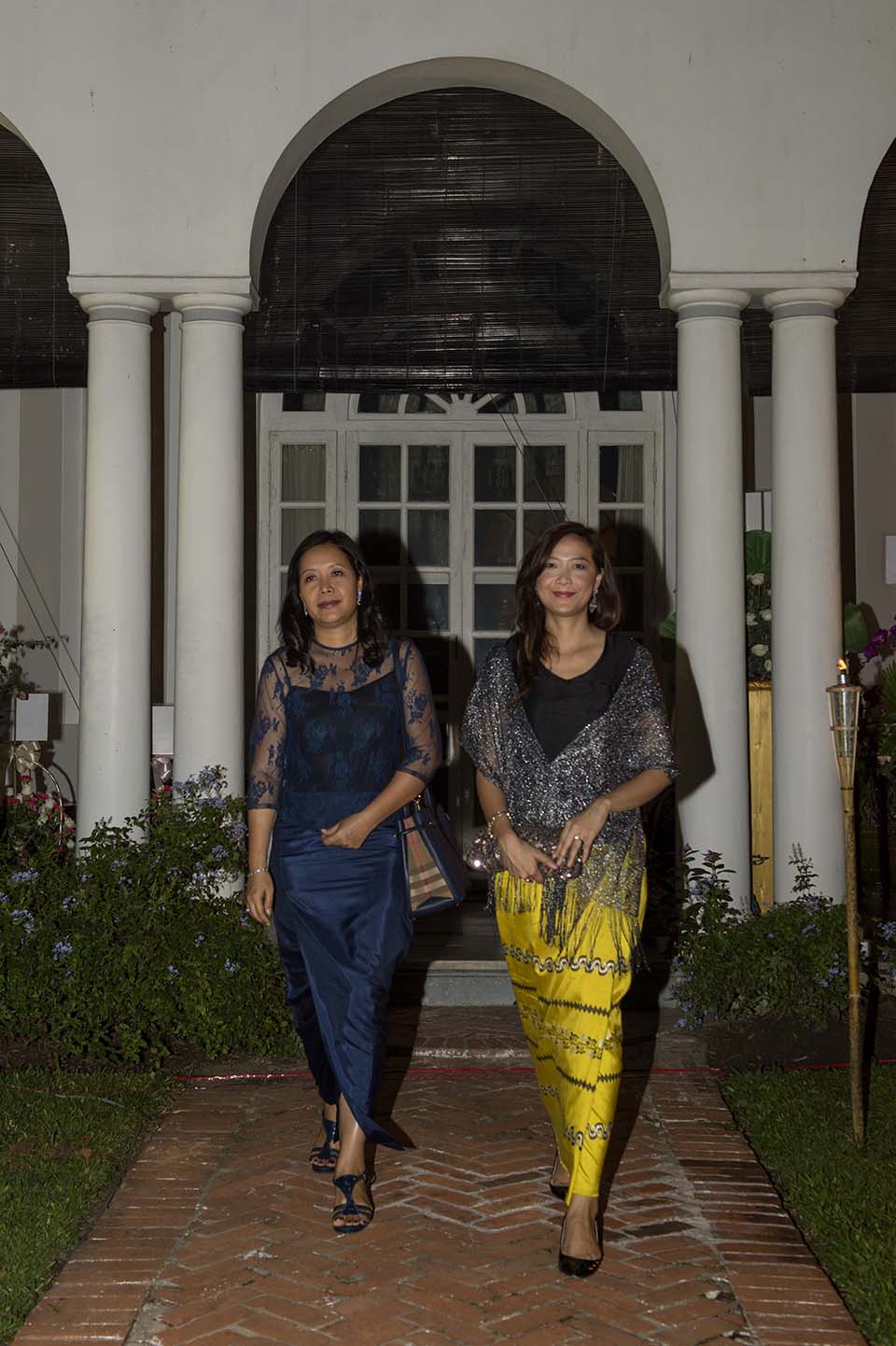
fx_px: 1569
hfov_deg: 31.9
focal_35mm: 42
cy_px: 673
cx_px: 448
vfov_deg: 46.4
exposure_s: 1/60
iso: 400
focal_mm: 42
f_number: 5.6
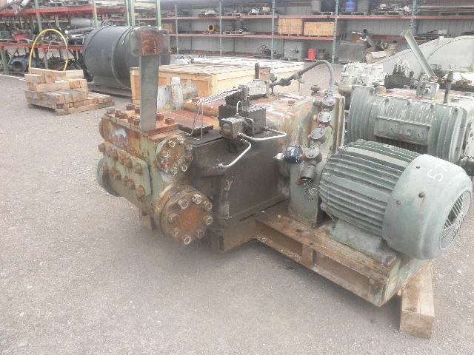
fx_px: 383
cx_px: 237
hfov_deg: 63.4
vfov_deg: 49.7
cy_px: 178
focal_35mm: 28
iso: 64
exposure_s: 1/60
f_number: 3
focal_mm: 5
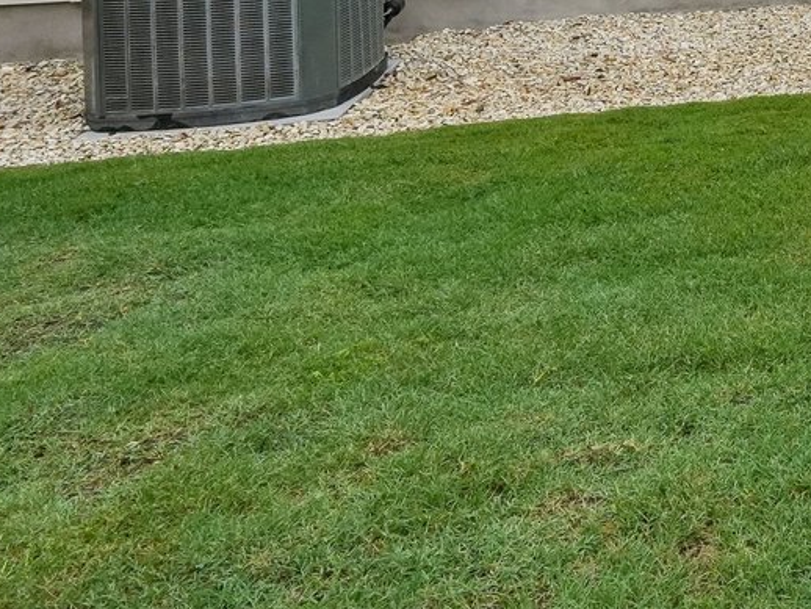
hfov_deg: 26.0
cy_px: -272
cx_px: 1180
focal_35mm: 57
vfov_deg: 21.9
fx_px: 1336
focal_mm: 15
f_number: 11
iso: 800
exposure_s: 1/1000
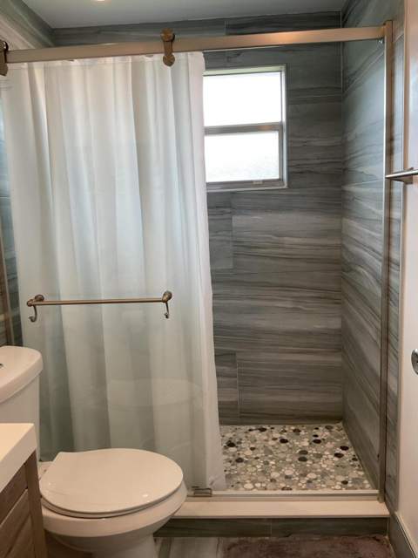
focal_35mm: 29
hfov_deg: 48.2
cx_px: 209
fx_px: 467
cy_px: 279
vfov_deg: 61.7
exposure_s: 1/120
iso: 40
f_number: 1.8
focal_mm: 3
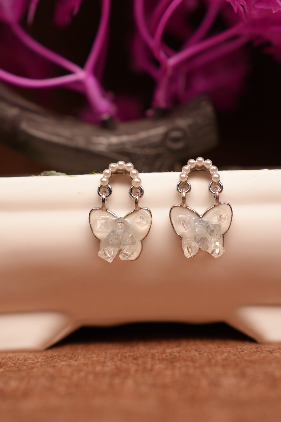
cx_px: 162
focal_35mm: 68
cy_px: 164
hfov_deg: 20.0
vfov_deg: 29.6
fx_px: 796
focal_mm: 35
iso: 100
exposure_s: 1/160
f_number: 2.8
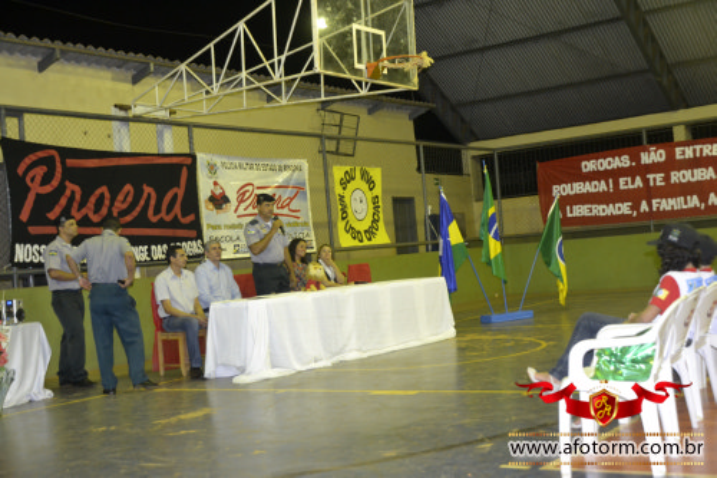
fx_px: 956
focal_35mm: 48
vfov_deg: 28.1
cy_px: 239
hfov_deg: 41.1
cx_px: 358
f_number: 4.2
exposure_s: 1/60
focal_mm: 32
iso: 2200
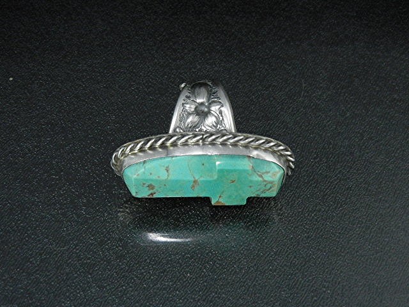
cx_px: 204
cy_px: 154
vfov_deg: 21.6
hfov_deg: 28.6
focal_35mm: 68
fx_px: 803
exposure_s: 1/30
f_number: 8.2
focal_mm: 12.2
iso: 800
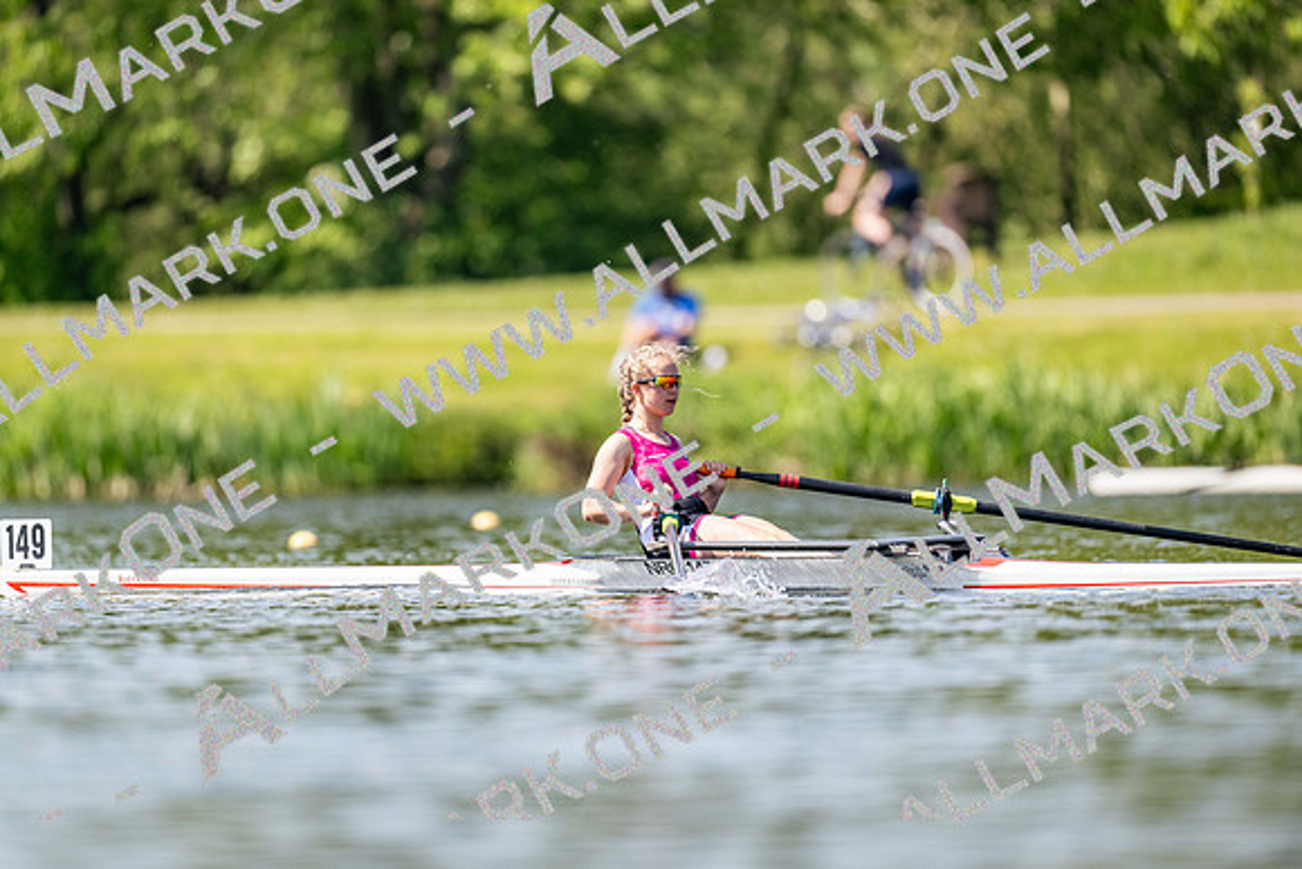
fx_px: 21704
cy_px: 434
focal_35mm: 600
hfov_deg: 3.4
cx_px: 651
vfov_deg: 2.3
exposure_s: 1/2500
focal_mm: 600
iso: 400
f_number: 4
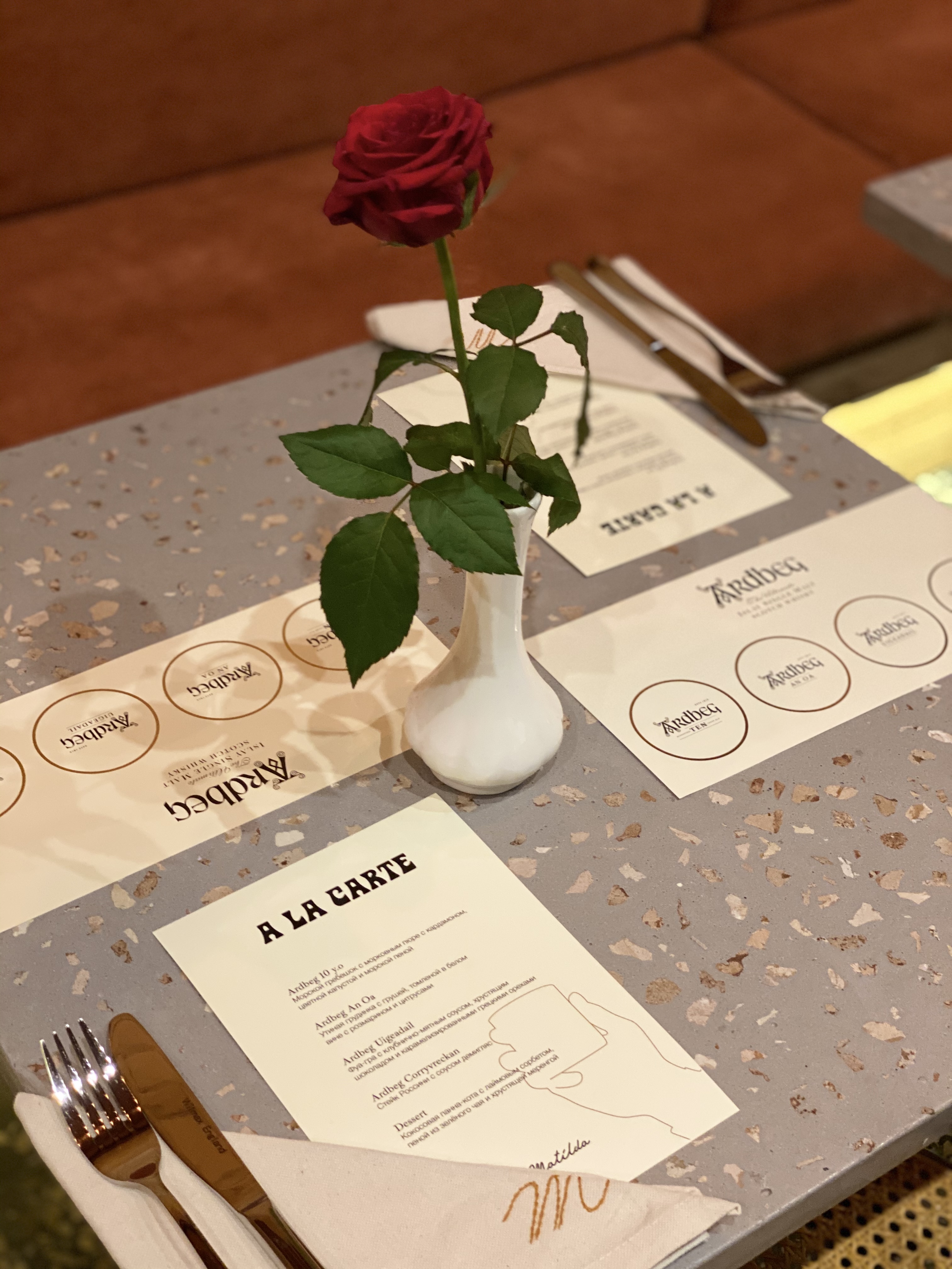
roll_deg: -4.3
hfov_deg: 28.0
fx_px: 1907
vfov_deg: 36.8
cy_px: 634
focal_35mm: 52
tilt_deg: -41.3
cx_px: 476
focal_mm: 6
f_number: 2
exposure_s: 1/33
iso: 250
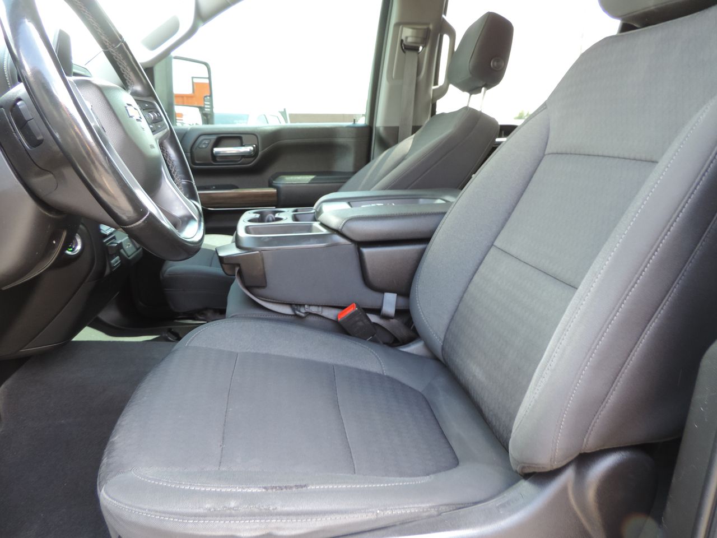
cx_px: 358
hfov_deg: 71.6
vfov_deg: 56.8
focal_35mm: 24
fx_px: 497
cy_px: 269
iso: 140
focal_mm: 4.3
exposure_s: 1/30
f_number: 3
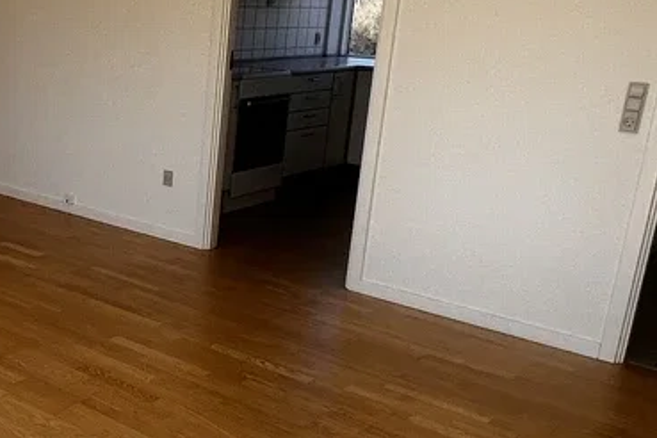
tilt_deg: -16.4
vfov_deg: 30.5
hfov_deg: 40.5
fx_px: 803
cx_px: 45
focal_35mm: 44
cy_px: 246
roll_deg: -1.9
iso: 32
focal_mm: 1.57
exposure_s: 1/314
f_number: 1.8
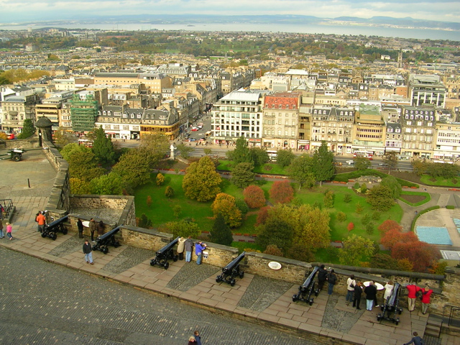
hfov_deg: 49.0
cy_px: 172
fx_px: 505
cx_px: 230
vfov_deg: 37.7
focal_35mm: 38
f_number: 2.8
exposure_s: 1/253
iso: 50
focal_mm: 5.8
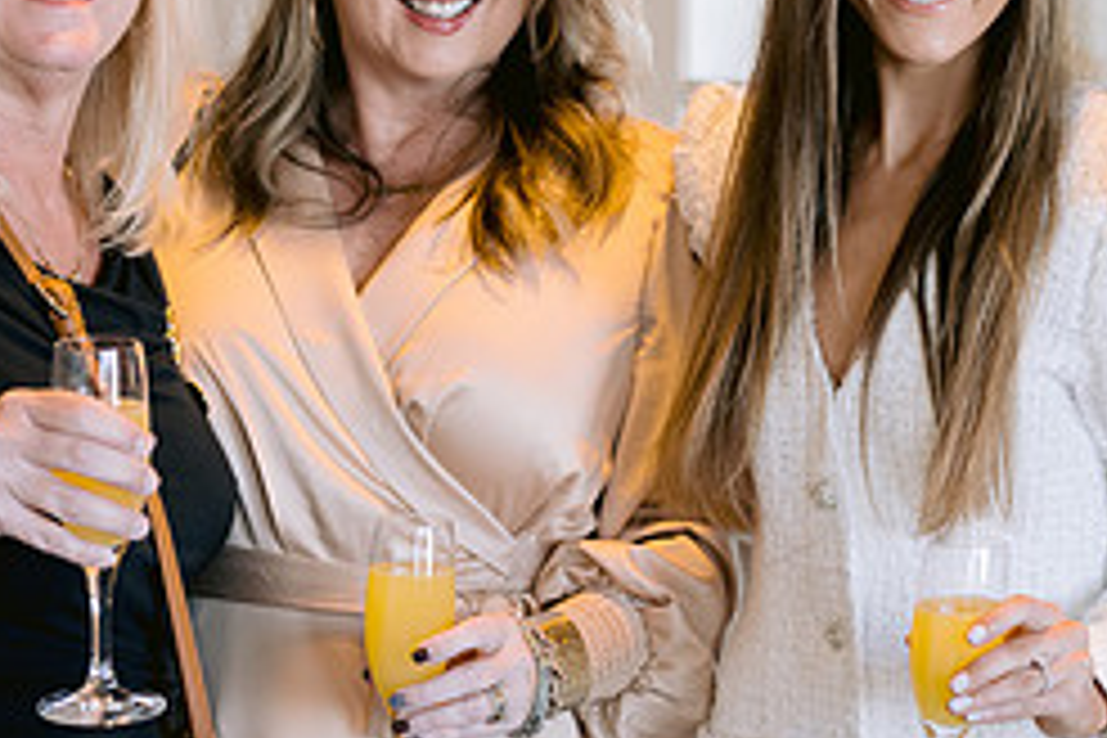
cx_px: 774
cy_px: 331
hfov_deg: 17.3
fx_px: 3628
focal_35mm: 118
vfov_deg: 11.6
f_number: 2.8
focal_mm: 50
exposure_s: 1/125
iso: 800
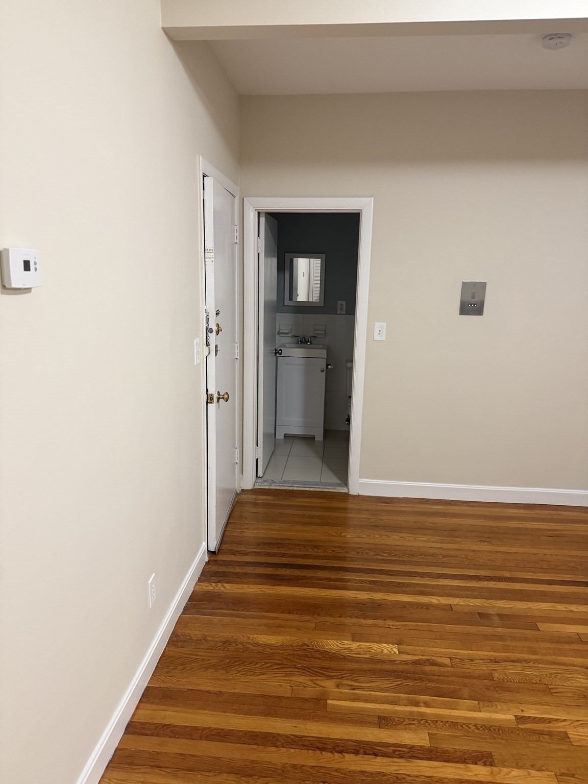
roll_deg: -2.0
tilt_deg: -11.7
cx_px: 294
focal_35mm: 24
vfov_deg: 71.6
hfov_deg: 56.8
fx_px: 544
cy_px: 392
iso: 250
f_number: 1.78
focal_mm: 6.76
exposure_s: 1/60
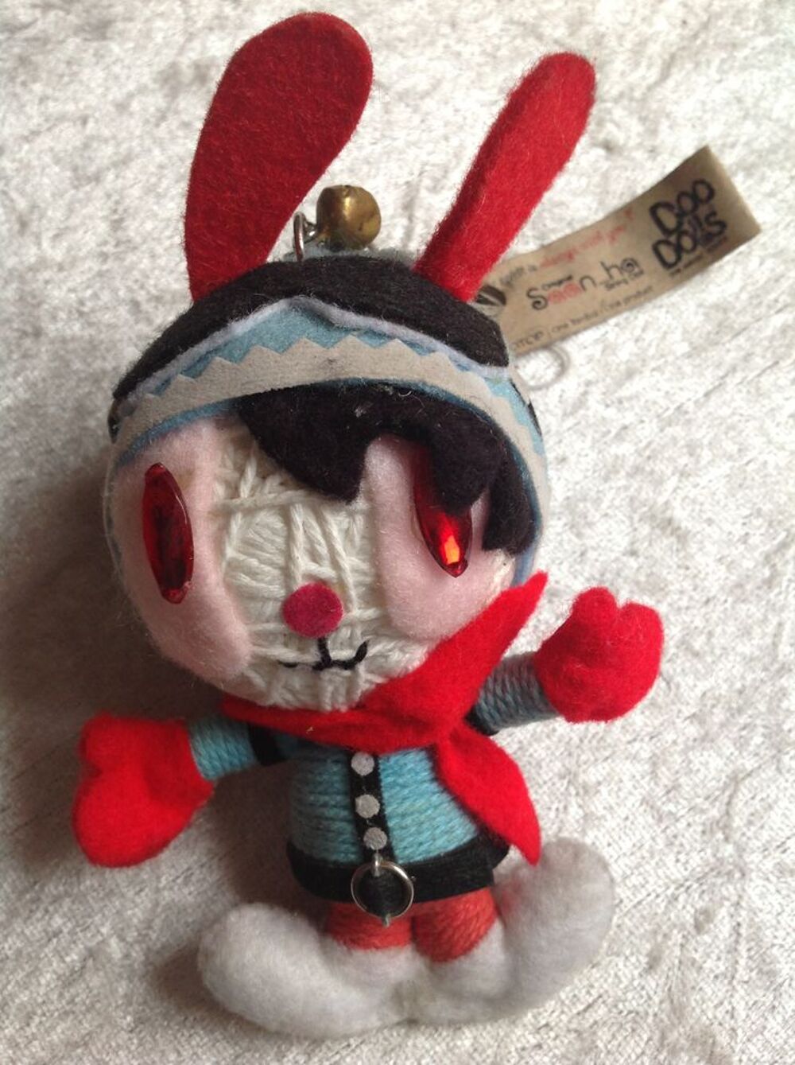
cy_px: 532
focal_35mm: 35
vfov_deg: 52.7
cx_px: 398
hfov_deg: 40.6
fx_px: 1075
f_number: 2.4
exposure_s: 1/15
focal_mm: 4.28
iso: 64
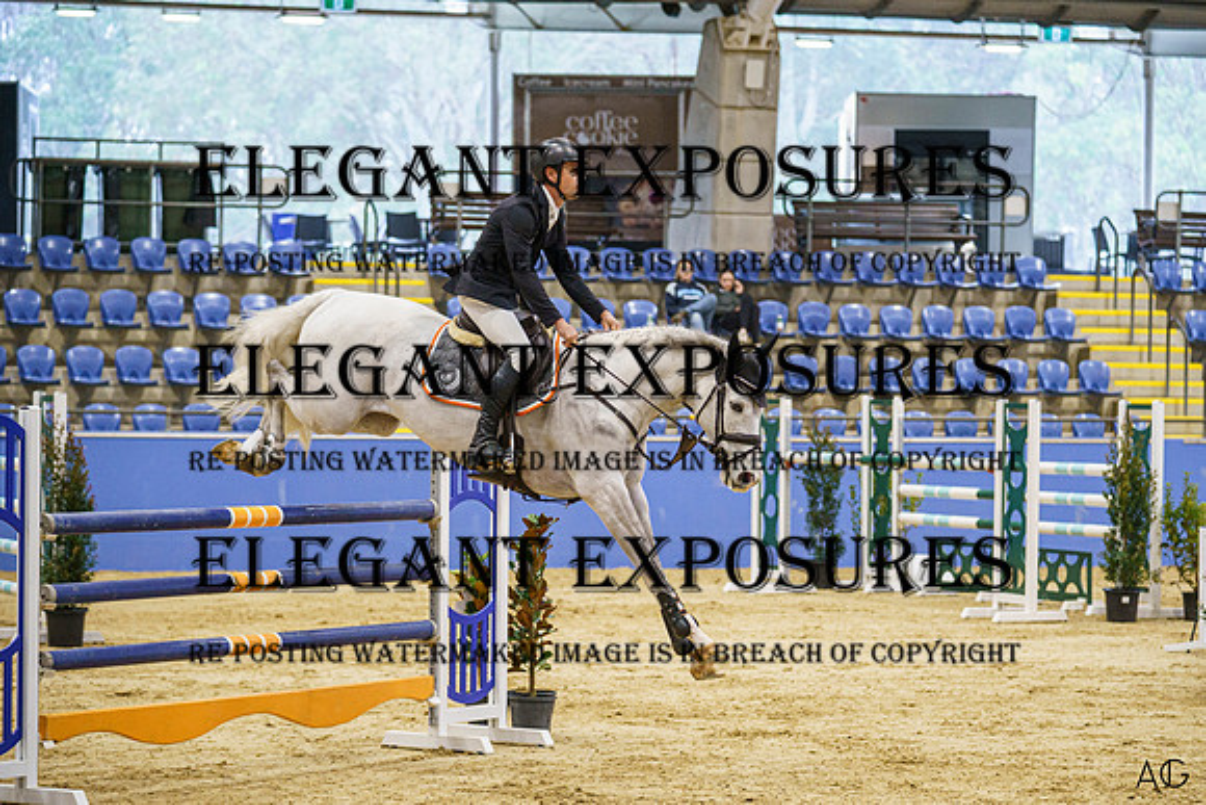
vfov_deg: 12.1
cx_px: 672
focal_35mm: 114
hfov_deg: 18.0
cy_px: 448
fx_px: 3807
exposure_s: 1/1000
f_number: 2.8
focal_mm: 102
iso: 5000
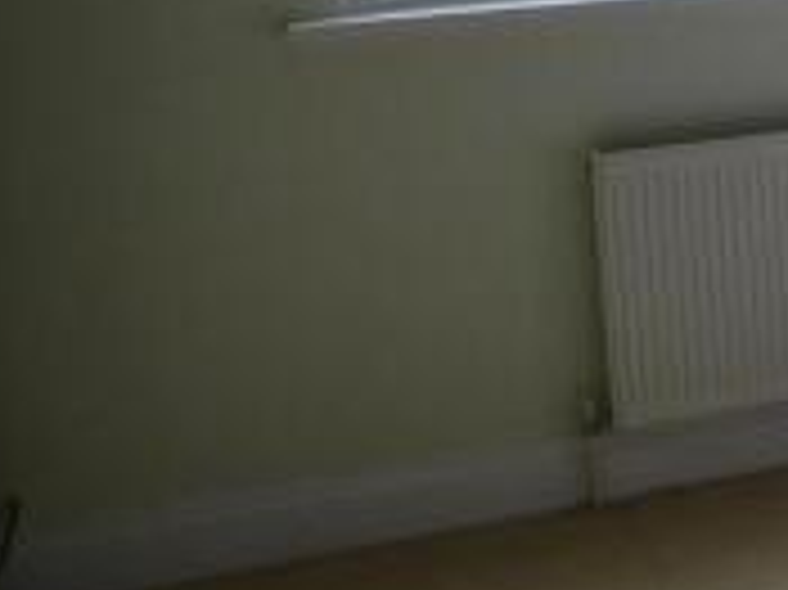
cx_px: 1241
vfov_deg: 17.9
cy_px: -20
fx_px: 1820
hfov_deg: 20.3
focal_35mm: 80
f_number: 3.3
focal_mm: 4.3
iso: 250
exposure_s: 1/60
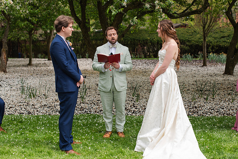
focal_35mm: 60
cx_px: 137
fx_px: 394
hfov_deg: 33.6
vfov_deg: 22.8
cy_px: 73
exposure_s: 1/640
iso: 100
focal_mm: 50
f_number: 3.5
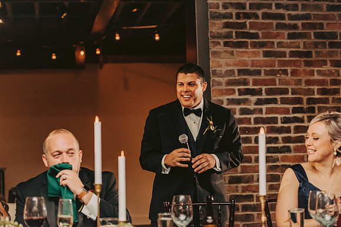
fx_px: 663
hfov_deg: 28.8
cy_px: 114
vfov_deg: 19.5
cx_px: 170
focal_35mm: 70
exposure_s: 1/200
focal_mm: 70
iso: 1600
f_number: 3.2
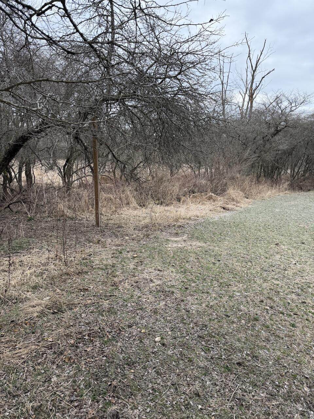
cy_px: 210
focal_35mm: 24
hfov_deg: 56.8
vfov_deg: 71.6
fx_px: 290
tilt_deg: -10.0
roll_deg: -3.5
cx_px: 157
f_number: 1.78
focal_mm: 6.76
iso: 100
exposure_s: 1/602
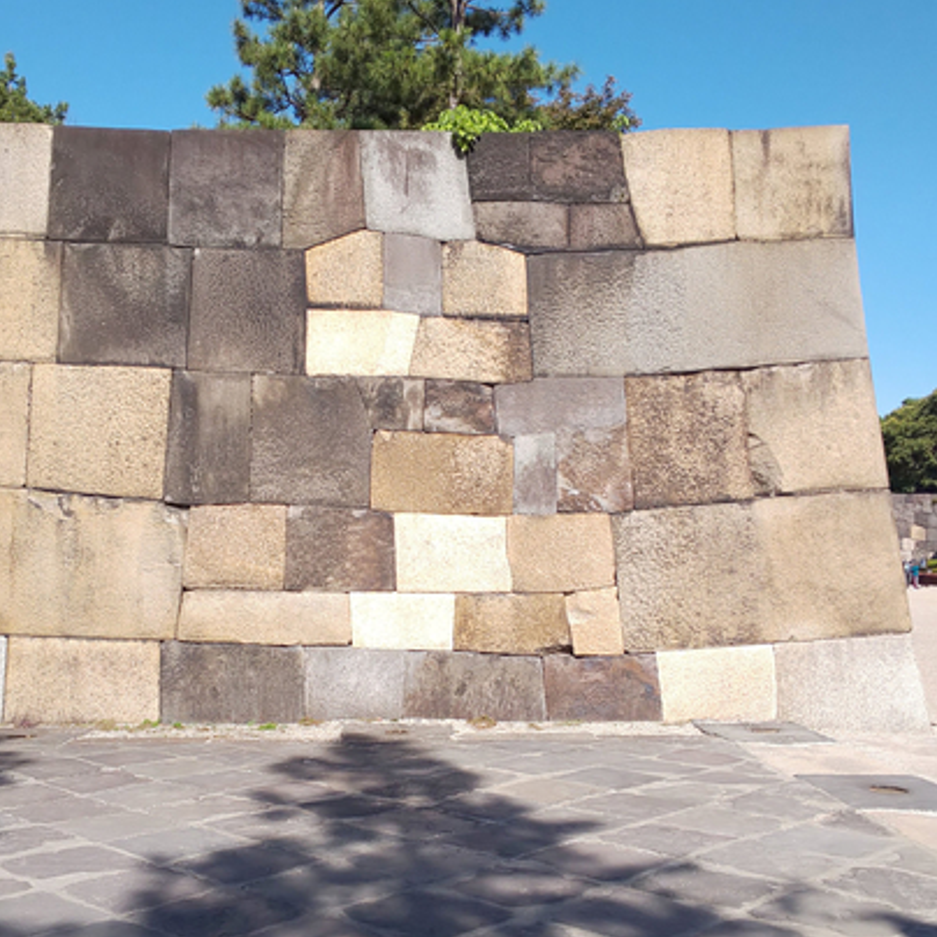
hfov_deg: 47.1
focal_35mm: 35
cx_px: 417
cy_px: 564
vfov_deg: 46.9
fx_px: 1072
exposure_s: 1/793
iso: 28
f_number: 1.94
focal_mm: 3.45
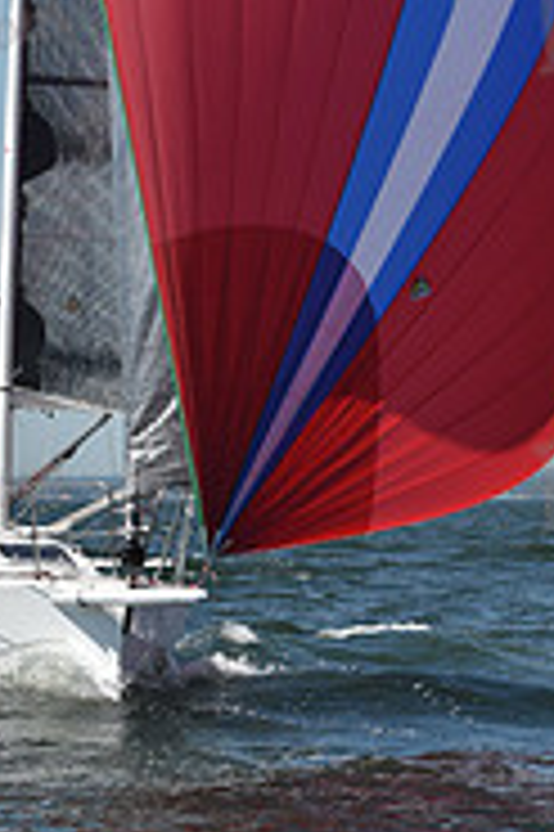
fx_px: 5087
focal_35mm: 220
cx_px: 300
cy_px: -211
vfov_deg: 9.2
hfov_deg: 6.2
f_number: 8
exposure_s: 1/1250
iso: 250
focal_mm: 70
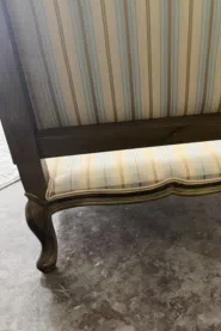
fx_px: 331
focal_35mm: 36
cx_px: 155
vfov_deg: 52.7
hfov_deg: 36.4
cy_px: 130
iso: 800
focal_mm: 6.76
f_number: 1.78
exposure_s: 1/40
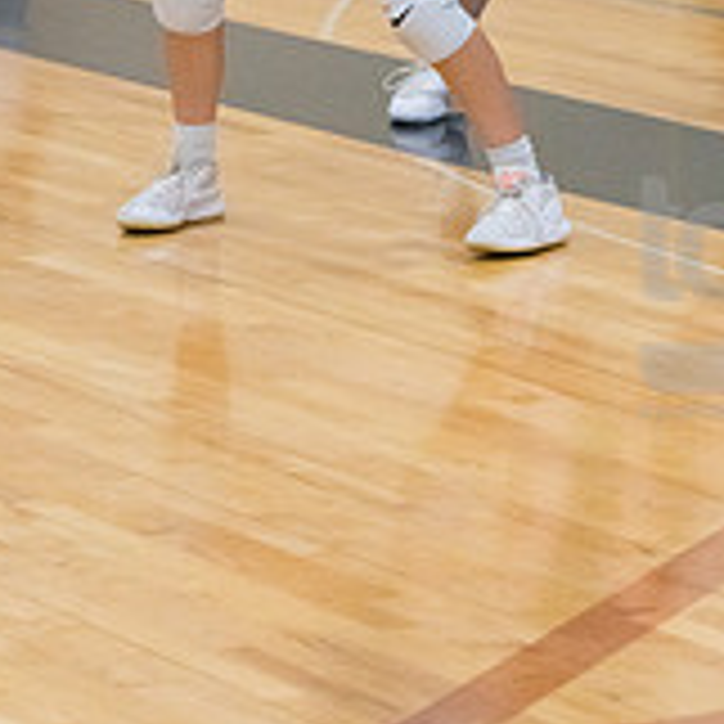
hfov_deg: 7.0
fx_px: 5892
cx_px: 252
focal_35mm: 249
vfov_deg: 7.0
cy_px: -189
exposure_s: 1/1000
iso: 6400
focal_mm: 105
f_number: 4.5
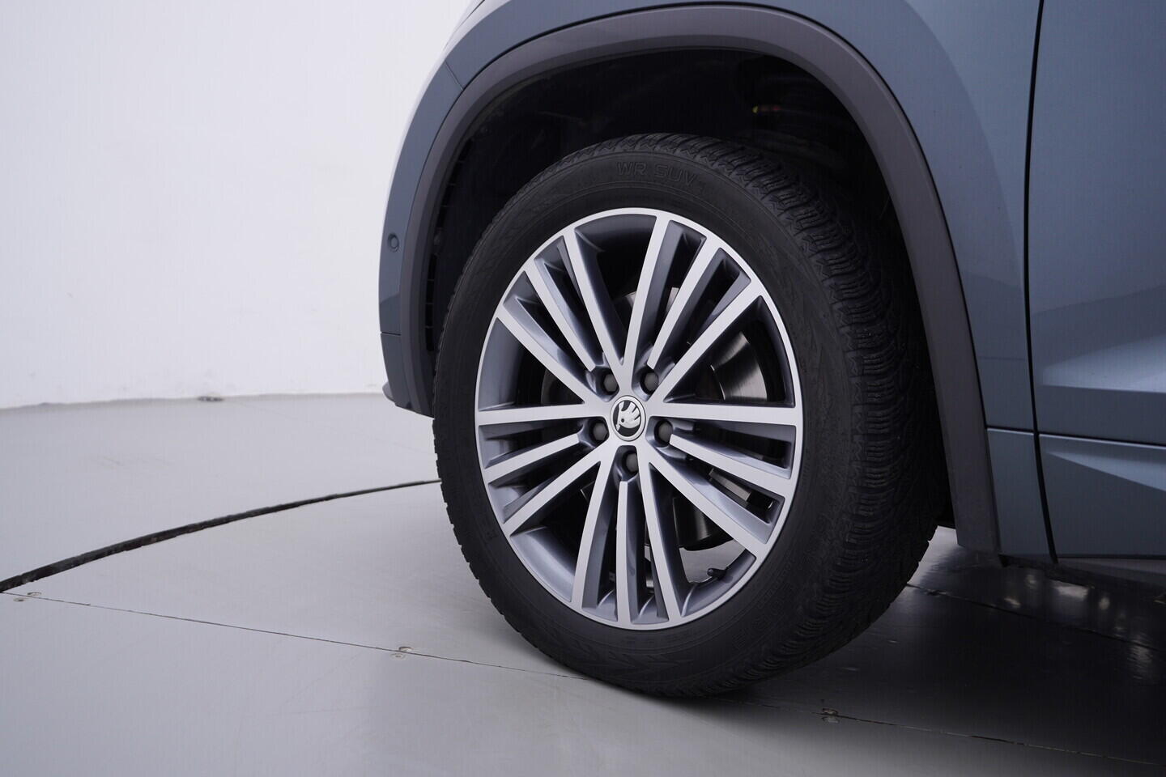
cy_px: 388
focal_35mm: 36
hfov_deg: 53.1
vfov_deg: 36.9
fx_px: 1166
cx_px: 583
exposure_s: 1/80
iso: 125
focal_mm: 24
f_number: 4
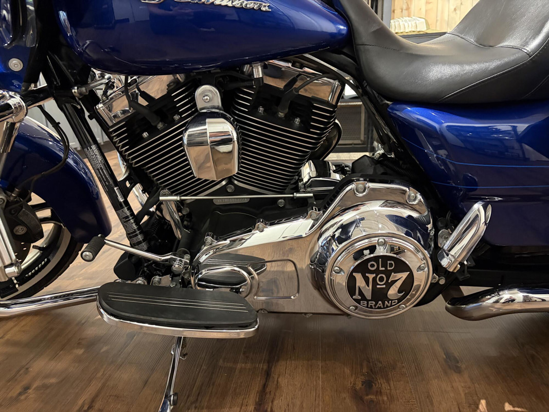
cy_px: 206
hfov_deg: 67.3
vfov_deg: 53.1
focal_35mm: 26
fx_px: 412
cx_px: 274
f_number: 1.6
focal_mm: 5.96
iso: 640
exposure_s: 1/30
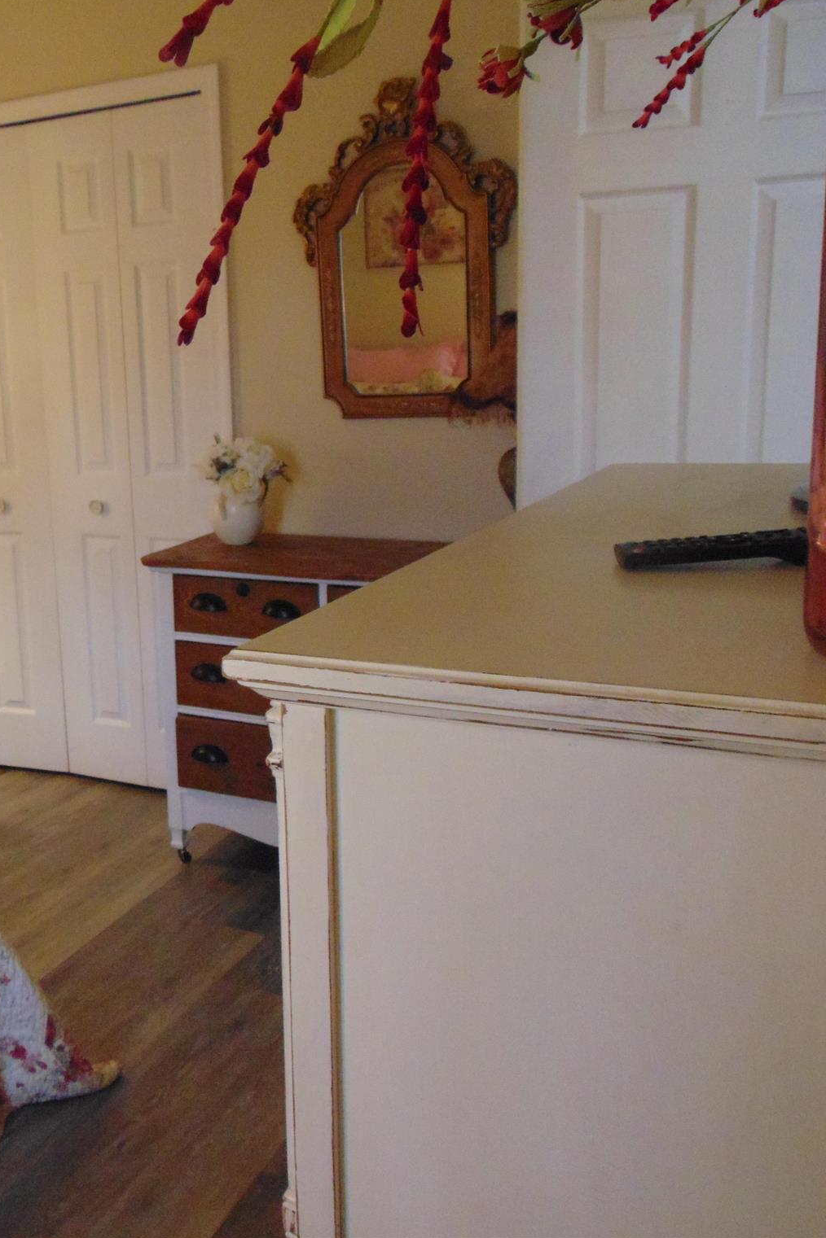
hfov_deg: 35.8
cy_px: 615
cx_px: 96
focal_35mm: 35
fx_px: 1204
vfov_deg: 54.4
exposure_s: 1/30
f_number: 3
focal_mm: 4.5
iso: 400
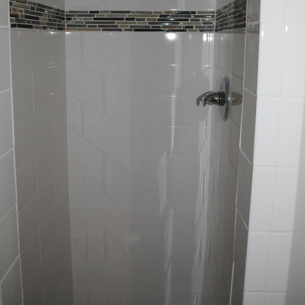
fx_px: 349
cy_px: 82
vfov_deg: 45.8
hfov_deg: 47.2
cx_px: 152
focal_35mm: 35
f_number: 3.5
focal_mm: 18
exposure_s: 1/60
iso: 200
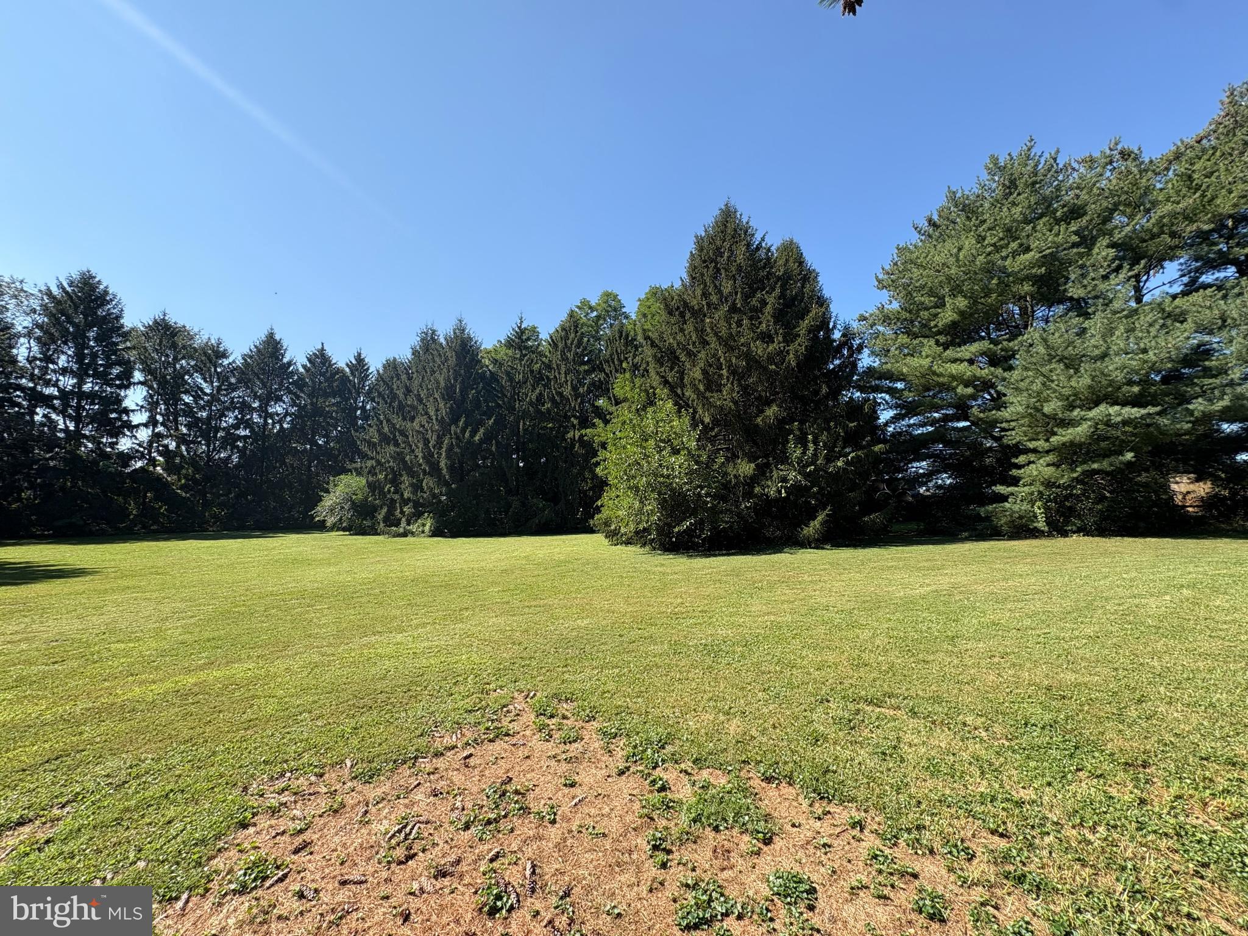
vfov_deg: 85.7
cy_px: 468
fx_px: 505
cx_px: 624
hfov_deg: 102.1
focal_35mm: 14
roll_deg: -0.9
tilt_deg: +4.4
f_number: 2.2
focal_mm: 2.22
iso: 50
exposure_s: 1/687
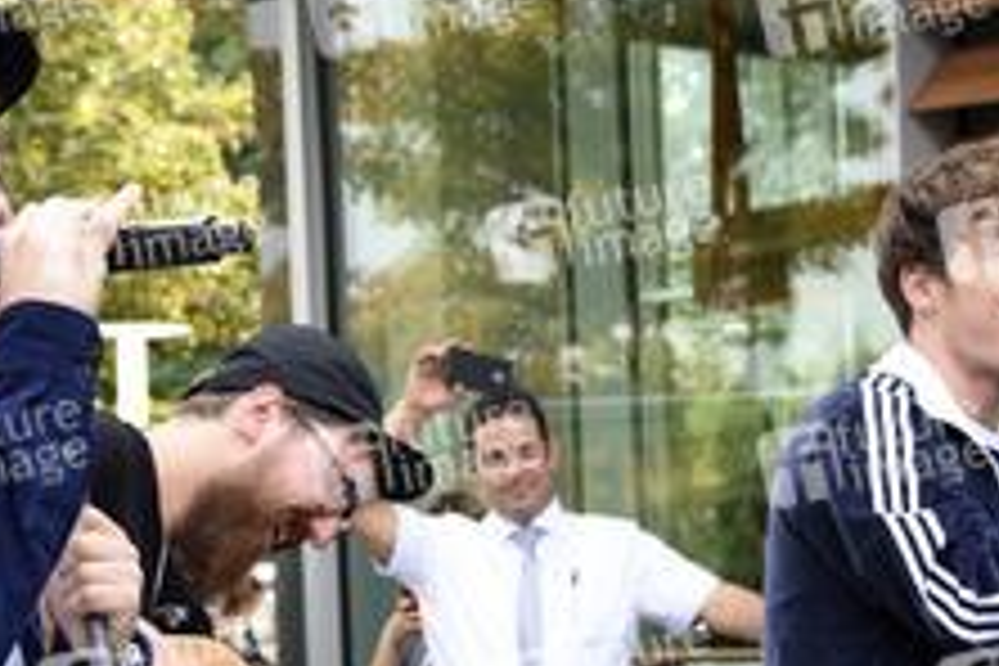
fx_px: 3552
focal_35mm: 128
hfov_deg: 16.0
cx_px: 484
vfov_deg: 10.7
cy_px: 567
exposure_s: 1/320
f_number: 5.6
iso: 640
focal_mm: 42
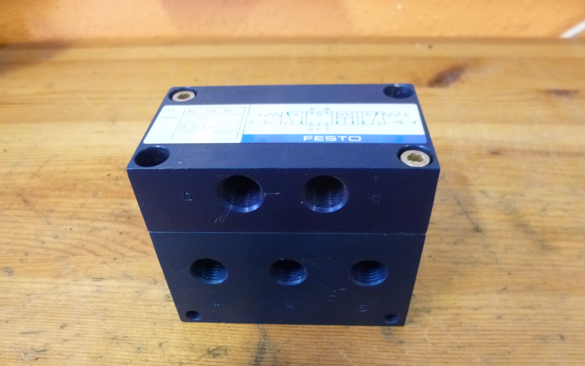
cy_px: 208
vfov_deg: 45.9
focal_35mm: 27
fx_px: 430
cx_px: 297
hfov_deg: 68.4
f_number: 3.1
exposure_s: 1/6
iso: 400
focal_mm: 4.5
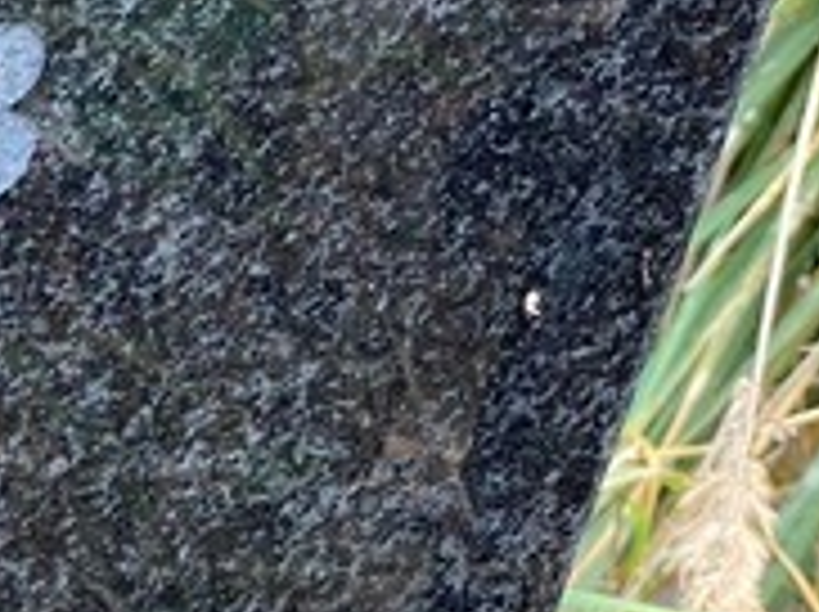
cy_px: 585
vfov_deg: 6.5
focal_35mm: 229
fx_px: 5411
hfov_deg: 8.2
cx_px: -814
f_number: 2
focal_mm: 6
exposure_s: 1/193
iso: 20
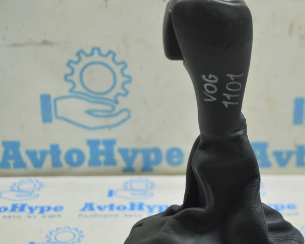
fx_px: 704
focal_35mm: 78
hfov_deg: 24.2
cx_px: 227
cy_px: 118
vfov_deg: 19.7
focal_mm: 36
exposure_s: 1/20
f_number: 5.6
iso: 400
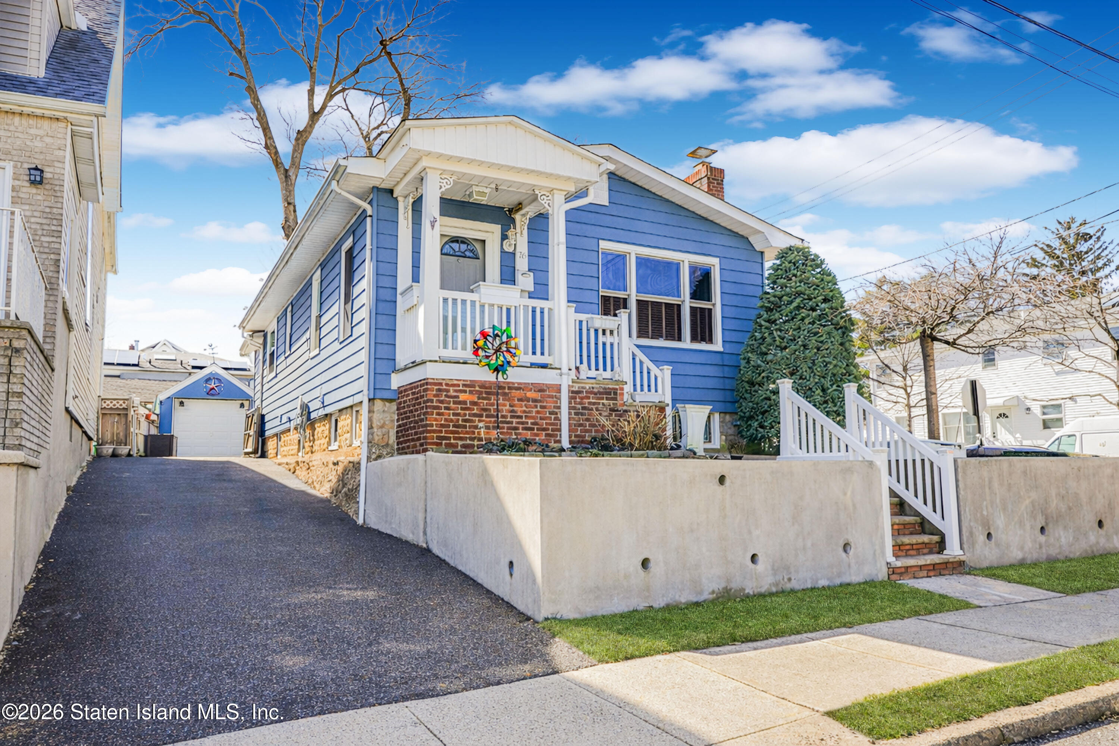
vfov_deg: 50.4
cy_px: 373
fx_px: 793
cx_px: 560
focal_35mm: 26
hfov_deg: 70.4
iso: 100
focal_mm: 25.5
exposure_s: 1/125
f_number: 8
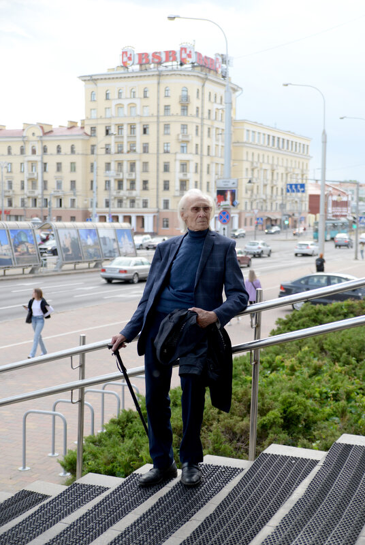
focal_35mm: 52
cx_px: 182
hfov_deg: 26.0
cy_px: 272
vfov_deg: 38.2
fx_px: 789
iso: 400
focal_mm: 52
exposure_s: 1/800
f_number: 3.2
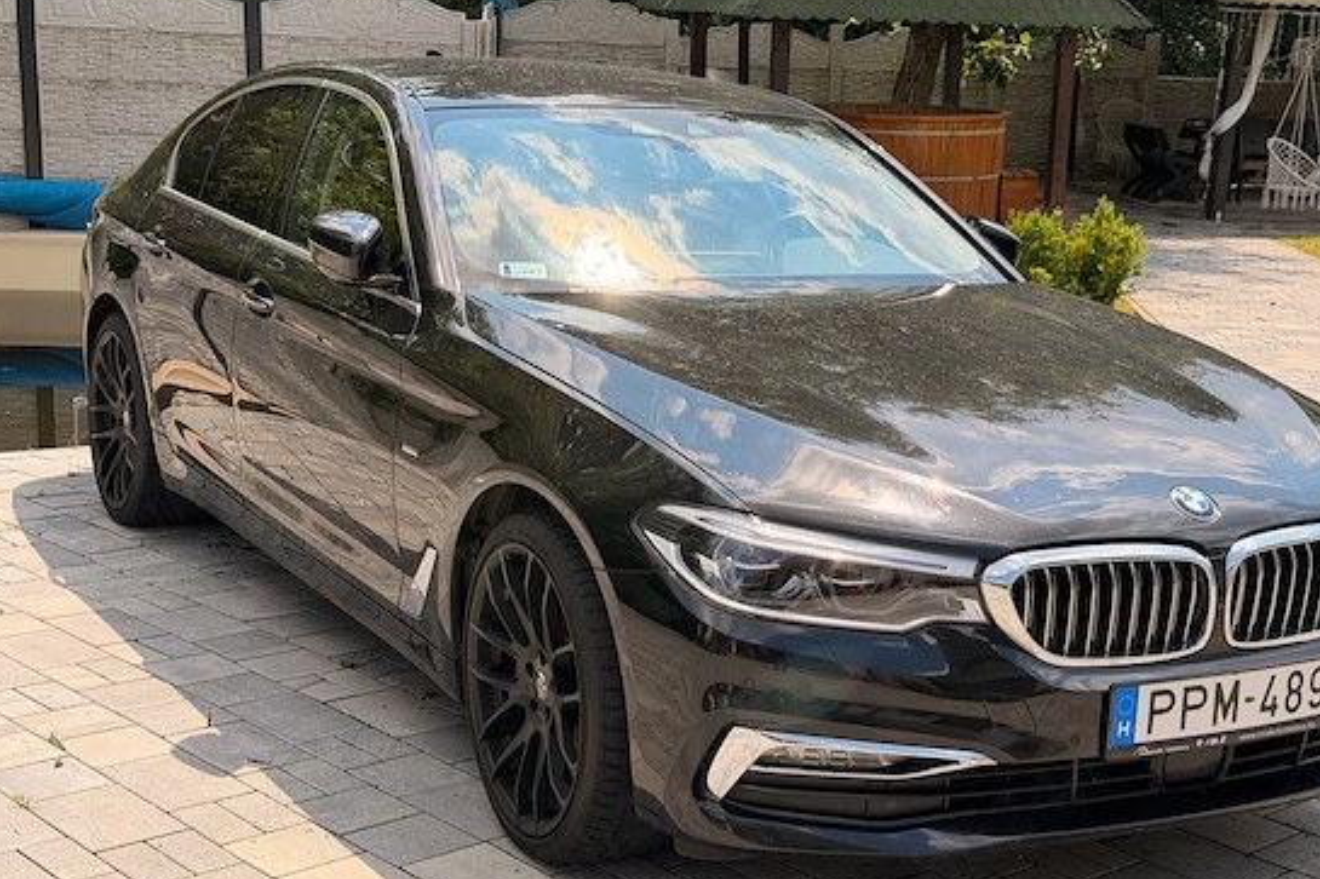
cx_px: 712
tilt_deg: -14.9
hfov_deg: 36.2
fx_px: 2016
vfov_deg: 24.6
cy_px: 470
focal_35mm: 55
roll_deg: -2.5
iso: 80
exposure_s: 1/3096
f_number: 1.78
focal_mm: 6.76
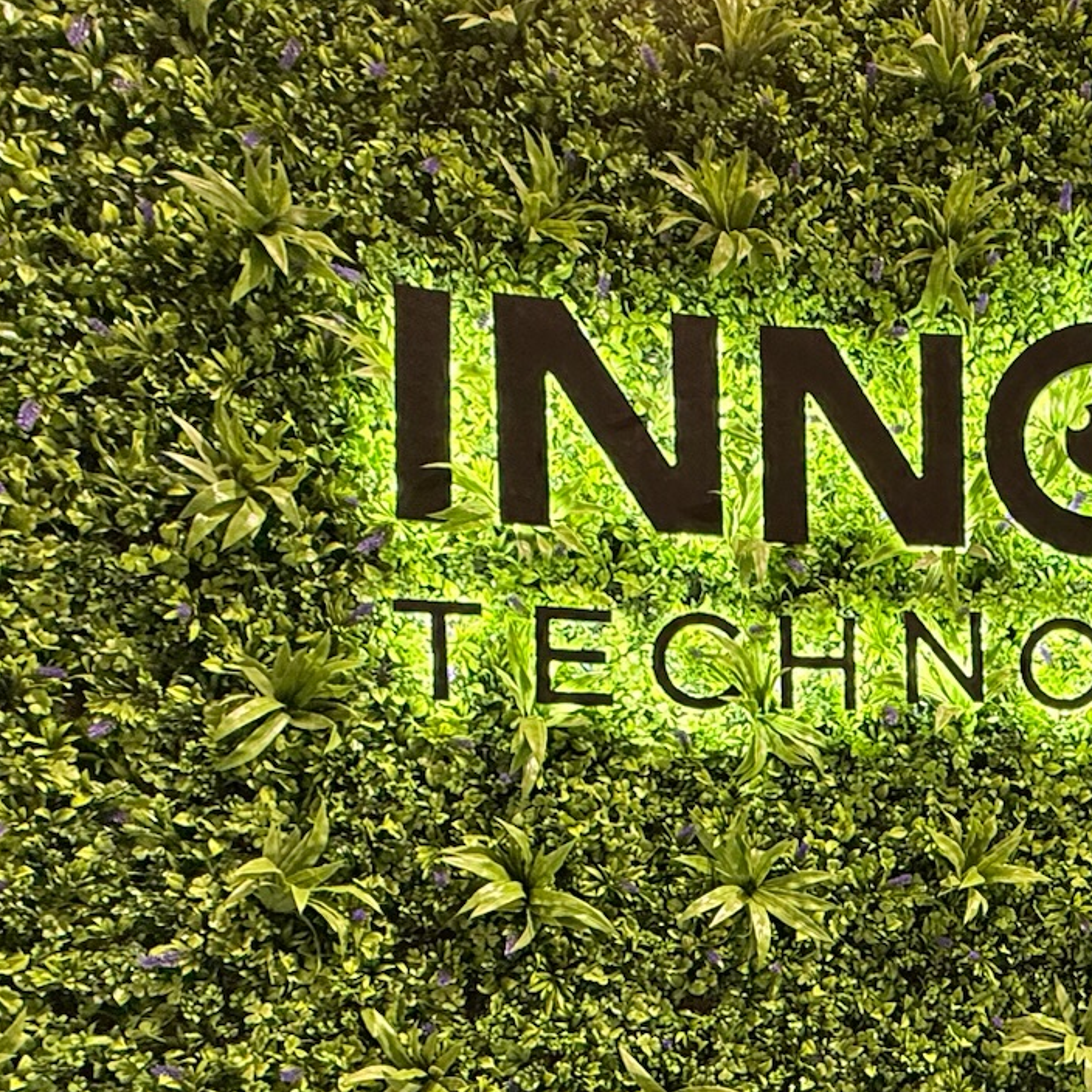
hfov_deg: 39.5
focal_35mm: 36
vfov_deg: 43.5
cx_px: 1139
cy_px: 901
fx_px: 1285
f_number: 2.2
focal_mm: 2.22
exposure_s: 1/60
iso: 320
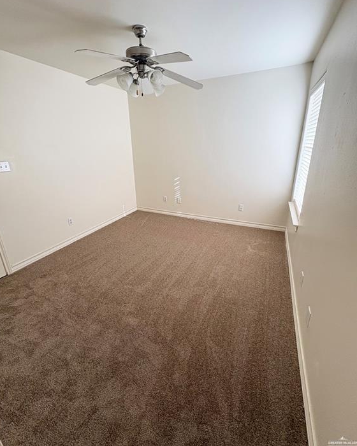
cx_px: 177
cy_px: 206
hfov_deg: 84.0
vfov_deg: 96.6
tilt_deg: -16.3
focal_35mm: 15
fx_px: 198
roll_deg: +0.8
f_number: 2.2
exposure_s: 1/120
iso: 100
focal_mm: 2.22
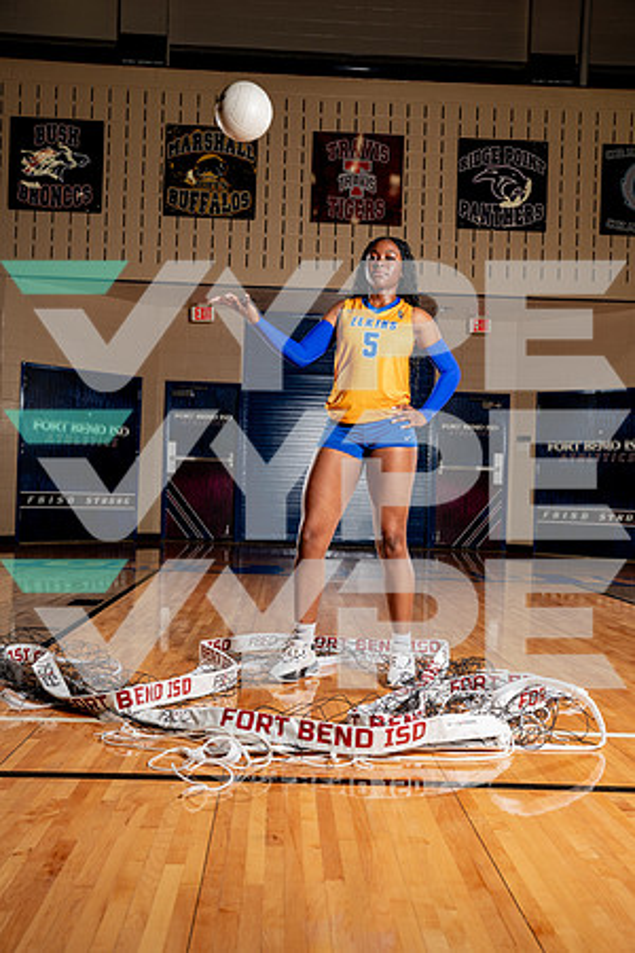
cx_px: 318
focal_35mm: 35
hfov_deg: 37.9
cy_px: 476
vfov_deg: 54.4
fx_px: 926
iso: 200
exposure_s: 1/250
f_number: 5.6
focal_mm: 35
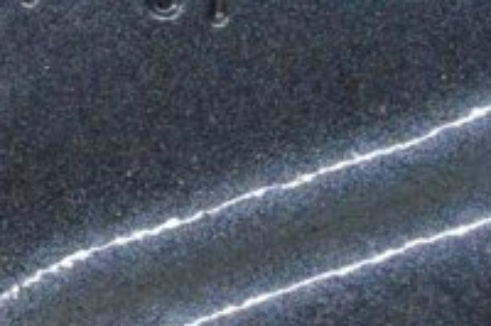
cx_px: -125
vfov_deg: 5.2
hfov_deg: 7.7
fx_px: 3606
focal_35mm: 265
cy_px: -58
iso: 6400
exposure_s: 1/20
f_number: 20
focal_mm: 55
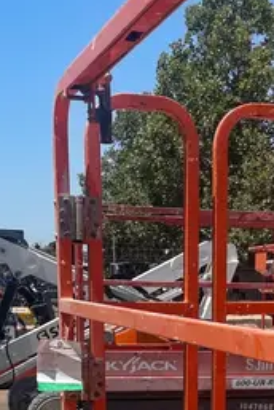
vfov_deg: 24.0
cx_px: 209
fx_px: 877
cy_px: 489
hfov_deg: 17.7
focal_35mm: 77
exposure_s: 1/3731
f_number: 1.6
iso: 32
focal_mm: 4.2
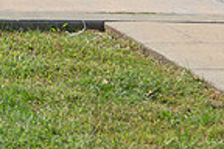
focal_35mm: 193
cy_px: -130
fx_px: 1201
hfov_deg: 10.2
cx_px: -135
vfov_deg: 6.9
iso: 64
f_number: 4
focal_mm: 48
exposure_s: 1/320
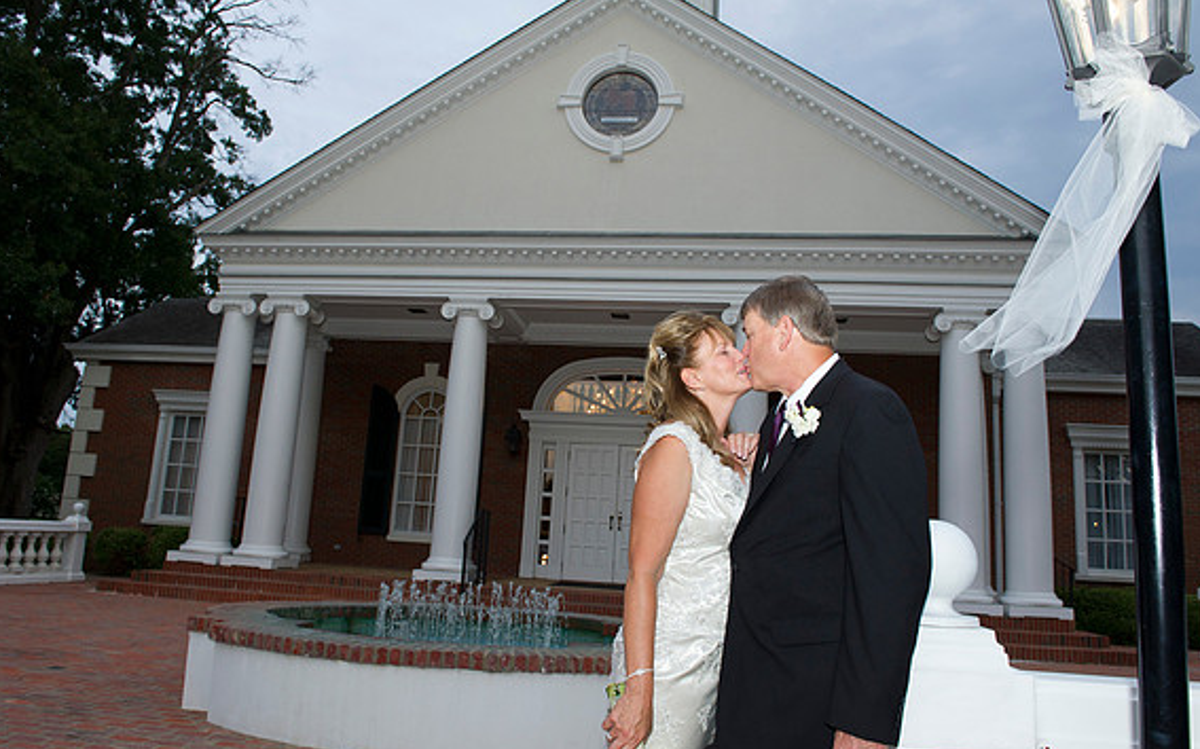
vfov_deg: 49.2
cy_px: 385
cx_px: 605
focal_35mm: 25
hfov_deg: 72.6
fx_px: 817
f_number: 5.6
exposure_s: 1/125
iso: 1000
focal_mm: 24
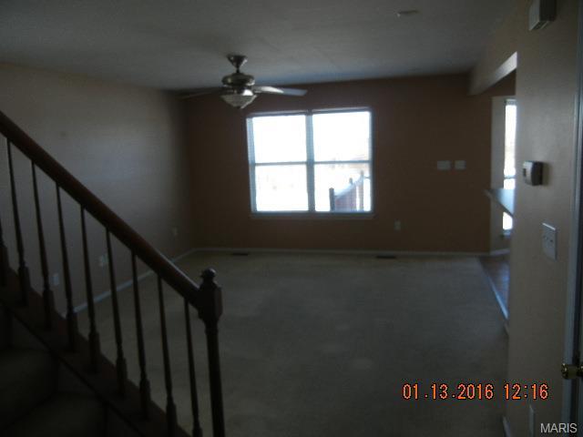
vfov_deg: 46.8
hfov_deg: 60.0
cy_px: 218
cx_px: 292
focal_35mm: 30
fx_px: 505
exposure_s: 1/142
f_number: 3.5
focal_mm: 5.4
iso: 160
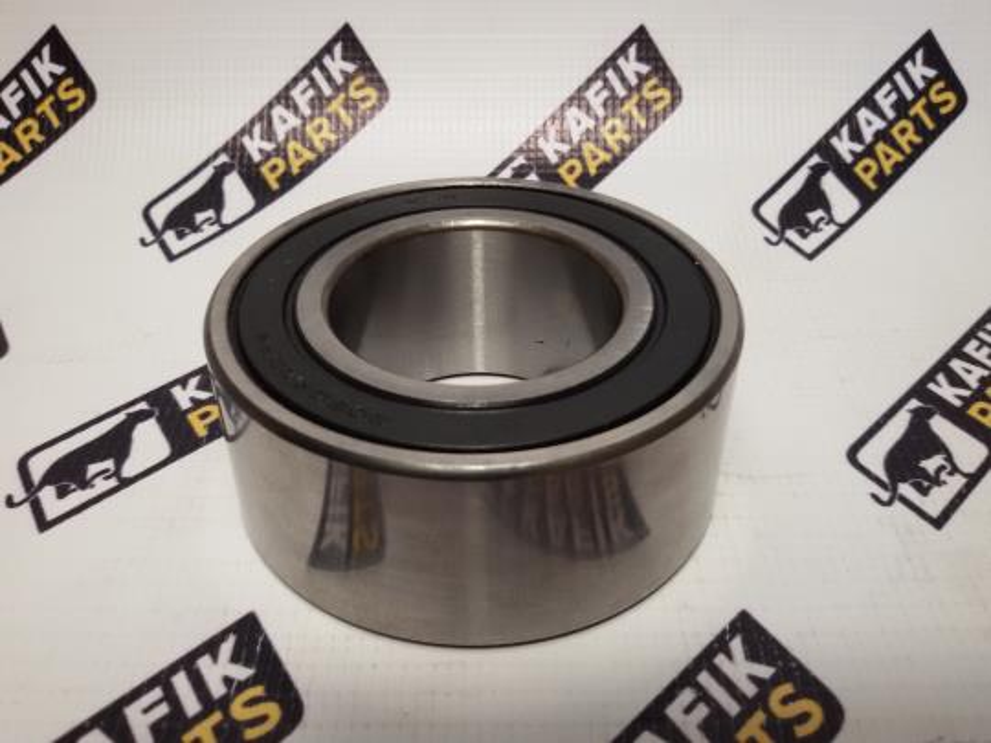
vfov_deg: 45.4
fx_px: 887
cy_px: 372
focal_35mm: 31
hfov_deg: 58.4
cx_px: 496
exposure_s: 1/33
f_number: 2.4
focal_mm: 2.93
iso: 50
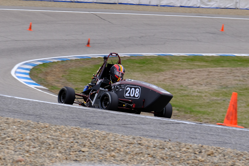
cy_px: 83
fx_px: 726
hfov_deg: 19.5
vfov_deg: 13.0
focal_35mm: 105
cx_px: 124
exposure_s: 1/250
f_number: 7.1
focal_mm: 70
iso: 200
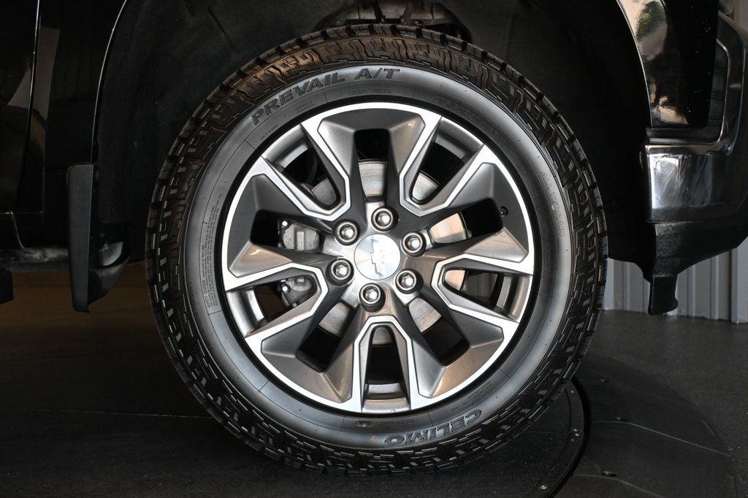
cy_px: 249
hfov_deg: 41.7
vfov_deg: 28.5
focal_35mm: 47
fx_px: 981
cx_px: 374
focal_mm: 31.5
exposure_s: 1/125
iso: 1600
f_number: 5
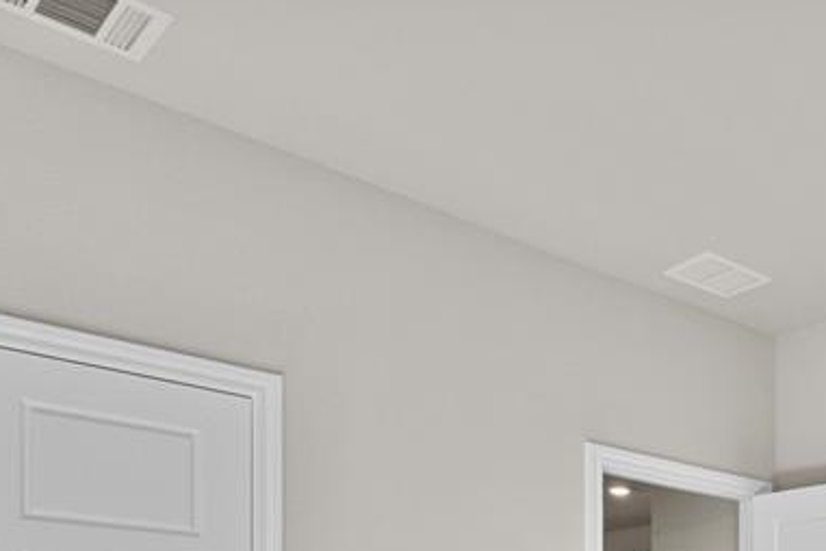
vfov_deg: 26.8
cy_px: 700
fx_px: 987
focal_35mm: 43
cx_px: 876
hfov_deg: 38.7
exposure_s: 1/30
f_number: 7.1
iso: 640
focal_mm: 16
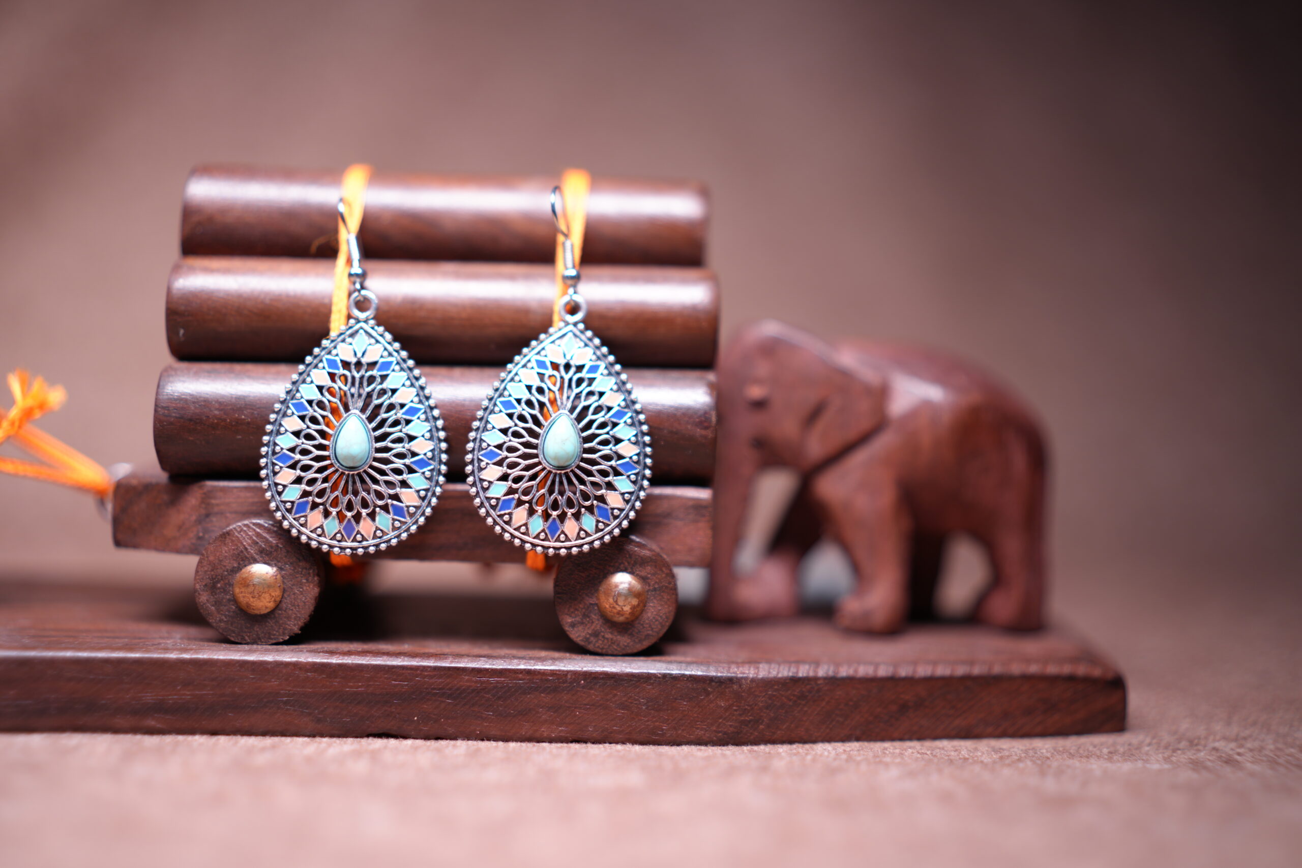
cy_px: 434
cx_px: 651
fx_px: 1266
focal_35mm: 35
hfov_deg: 54.4
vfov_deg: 37.9
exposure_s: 1/100
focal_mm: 35
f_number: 1.4
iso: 100
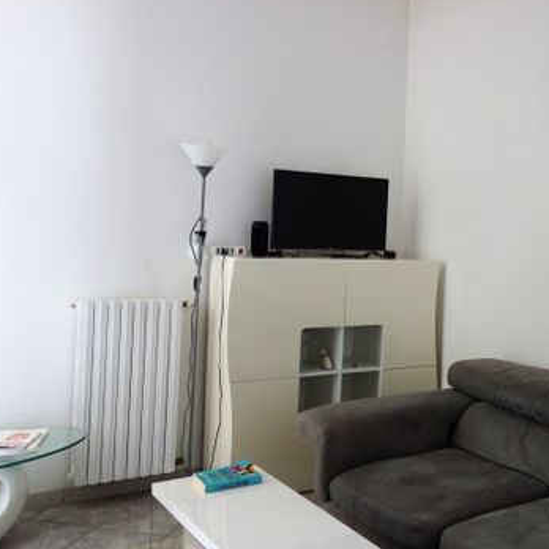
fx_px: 736
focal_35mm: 41
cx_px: 399
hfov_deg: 40.0
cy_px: 246
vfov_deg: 40.9
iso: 400
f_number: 1.8
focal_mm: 10.4
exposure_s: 1/25
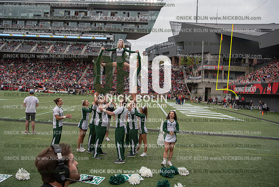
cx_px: 132
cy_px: 82
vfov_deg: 41.1
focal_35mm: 32
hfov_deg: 58.6
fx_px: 248
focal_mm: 28
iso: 250
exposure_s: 1/1000
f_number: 3.5
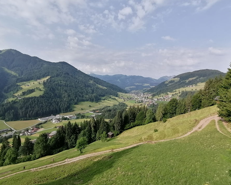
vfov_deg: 73.8
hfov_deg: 86.3
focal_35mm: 18
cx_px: 112
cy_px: 93
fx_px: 123
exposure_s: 1/986
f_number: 2.4
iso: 50
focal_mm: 2.7
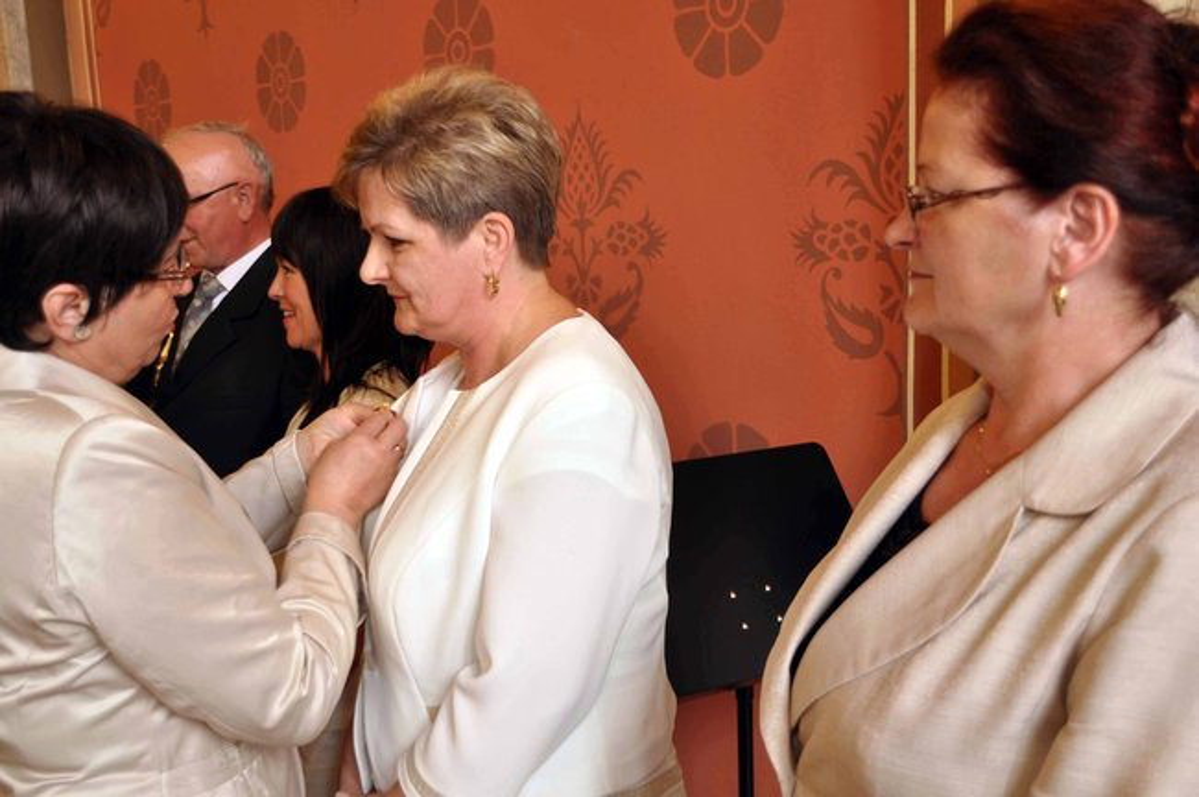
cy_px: 398
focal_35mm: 38
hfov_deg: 51.3
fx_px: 1248
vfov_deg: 35.4
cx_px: 600
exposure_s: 1/30
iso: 320
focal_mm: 25
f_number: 4
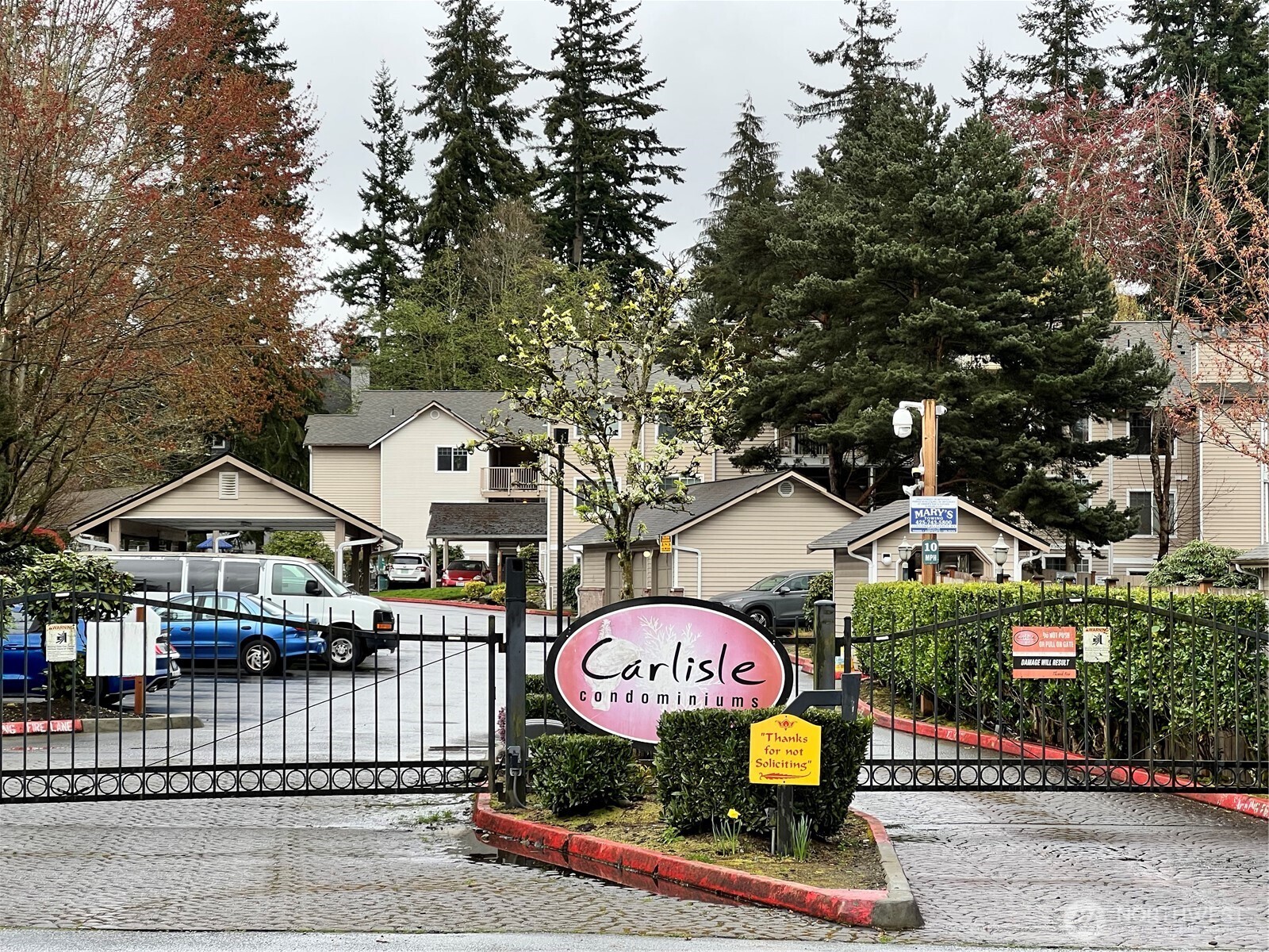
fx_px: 2823
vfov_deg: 19.1
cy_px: 476
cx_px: 634
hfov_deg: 25.3
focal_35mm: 77
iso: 32
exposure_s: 1/99
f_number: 2.8
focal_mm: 9
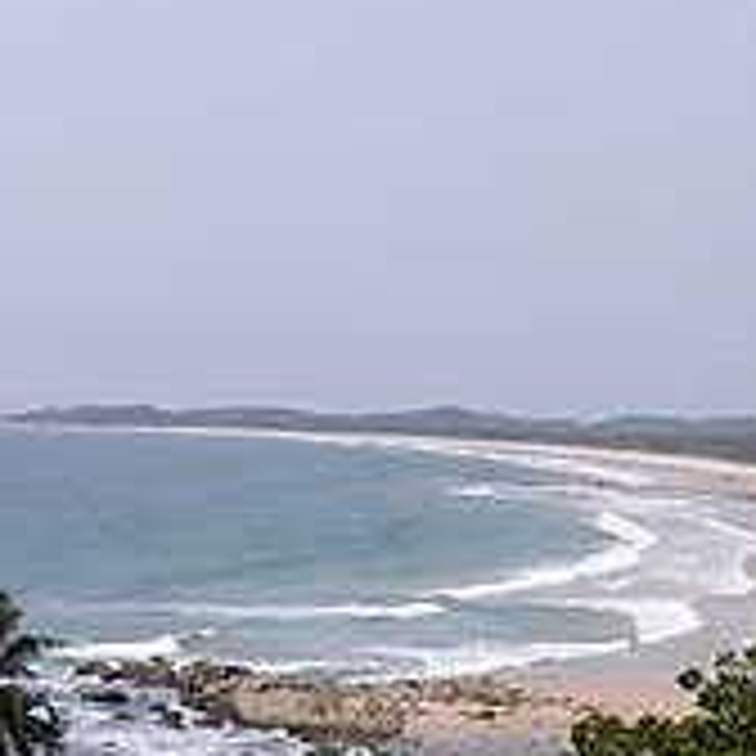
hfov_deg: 19.3
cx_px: 392
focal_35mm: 90
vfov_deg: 19.1
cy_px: 626
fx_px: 2224
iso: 80
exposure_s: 1/400
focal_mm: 6.3
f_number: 6.6
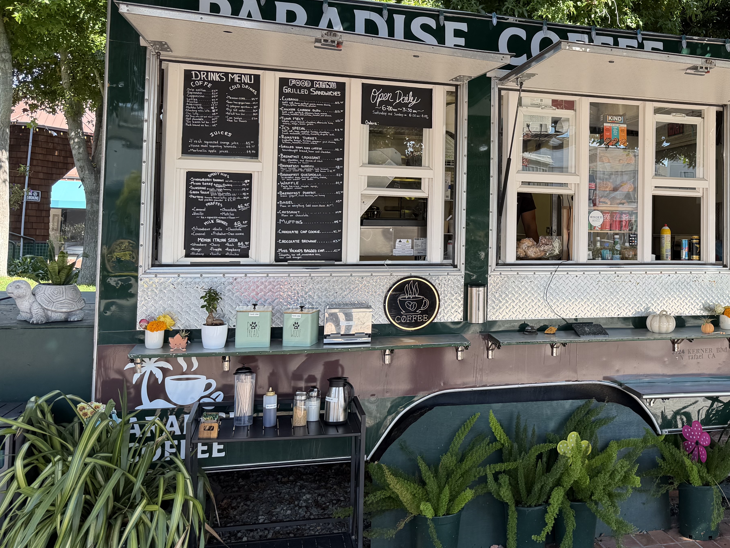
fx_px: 801
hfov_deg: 46.6
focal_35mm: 38
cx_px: 575
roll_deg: -0.5
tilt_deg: +3.7
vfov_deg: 37.4
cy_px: 195
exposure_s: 1/535
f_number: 1.78
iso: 80
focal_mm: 6.76
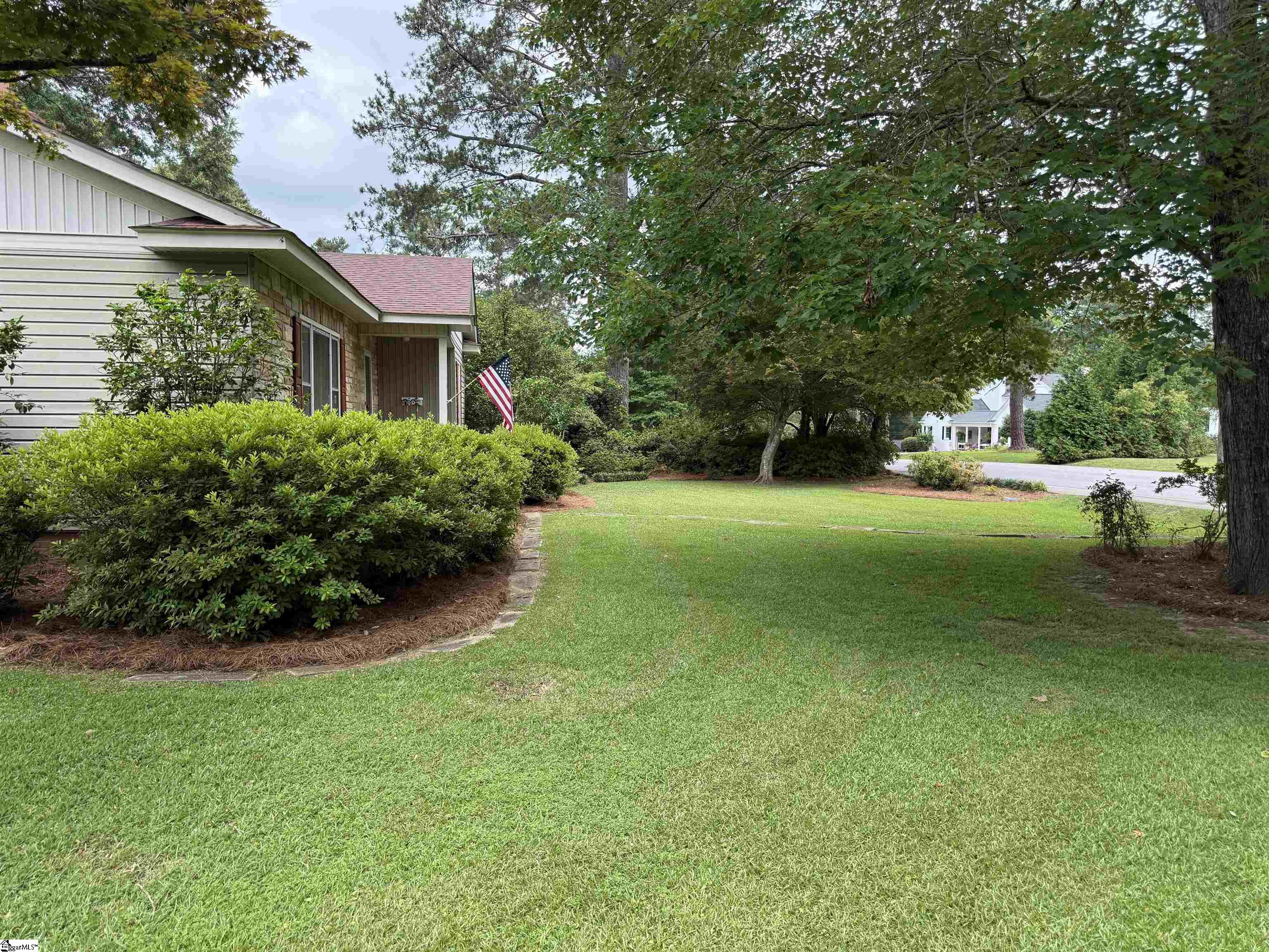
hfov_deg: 71.6
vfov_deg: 56.8
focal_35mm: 24
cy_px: 476
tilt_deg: -4.1
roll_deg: -0.7
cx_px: 634
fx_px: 880
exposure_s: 1/1139
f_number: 1.78
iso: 100
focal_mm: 6.76
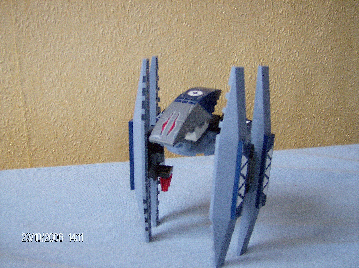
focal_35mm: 36
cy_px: 134
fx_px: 373
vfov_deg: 39.5
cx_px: 180
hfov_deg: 51.5
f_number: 2.8
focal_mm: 6
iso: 200
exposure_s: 1/60
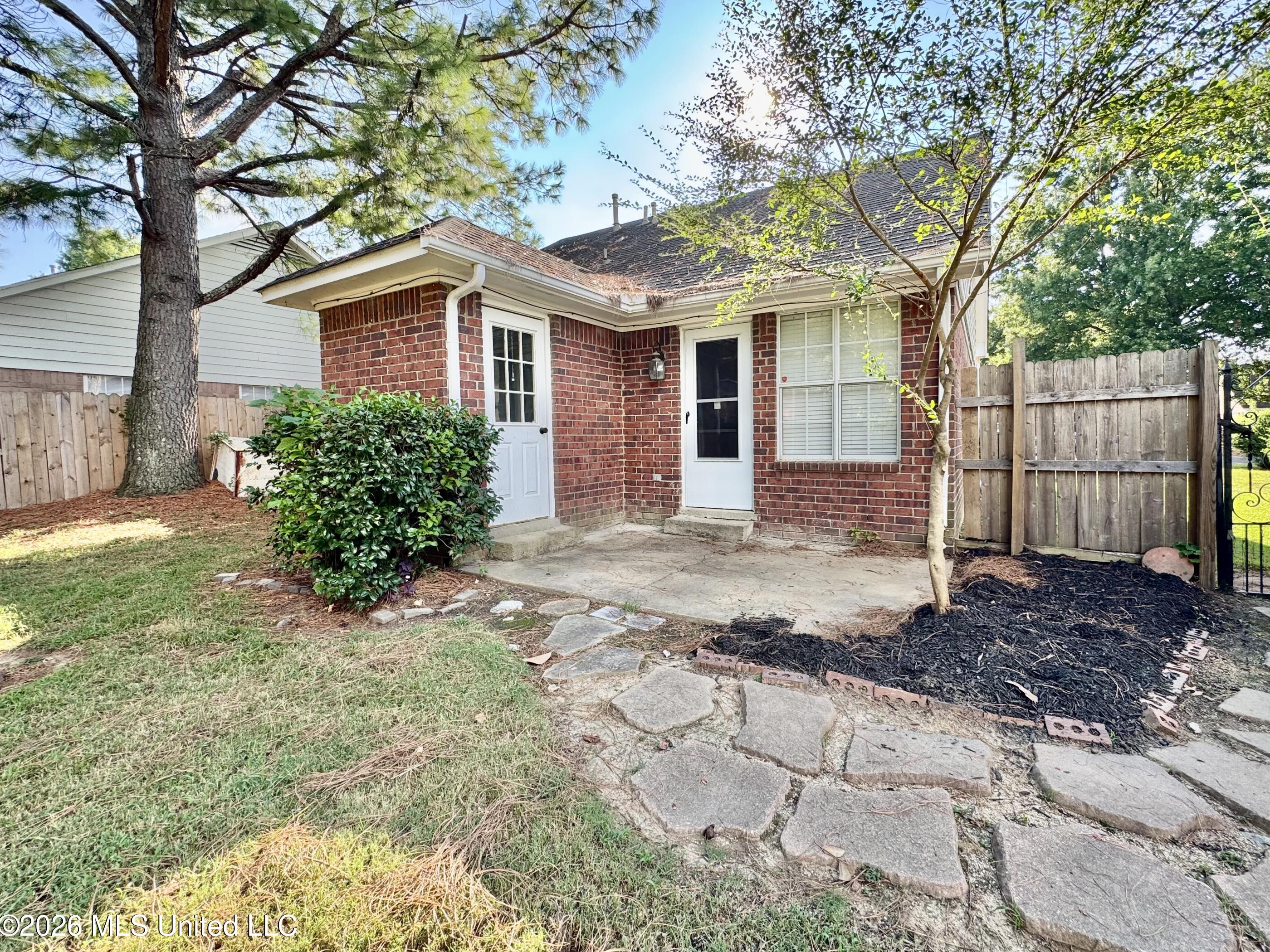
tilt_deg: -1.5
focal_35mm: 15
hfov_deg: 98.0
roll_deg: +0.9
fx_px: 550
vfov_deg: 81.7
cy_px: 462
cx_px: 676
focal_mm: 2.22
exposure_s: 1/204
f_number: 2.2
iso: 40
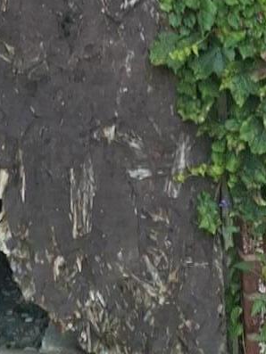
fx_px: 1290
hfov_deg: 11.5
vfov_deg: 12.1
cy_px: -523
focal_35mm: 126
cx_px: -62
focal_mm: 4.69
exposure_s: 1/590
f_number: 1.8
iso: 32
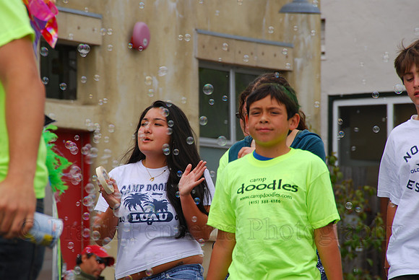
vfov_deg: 4.6
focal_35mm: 300
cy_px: 140
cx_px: 210
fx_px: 3495
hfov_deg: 6.9
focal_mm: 200
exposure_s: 1/180
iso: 200
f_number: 9.5
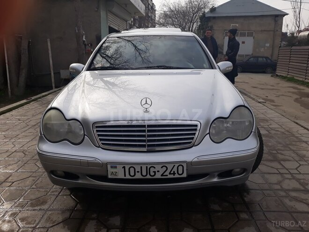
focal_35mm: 27
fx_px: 241
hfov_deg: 65.3
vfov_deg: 51.4
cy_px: 116
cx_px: 154
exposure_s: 1/1812
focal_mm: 3.71
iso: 40
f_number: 1.7
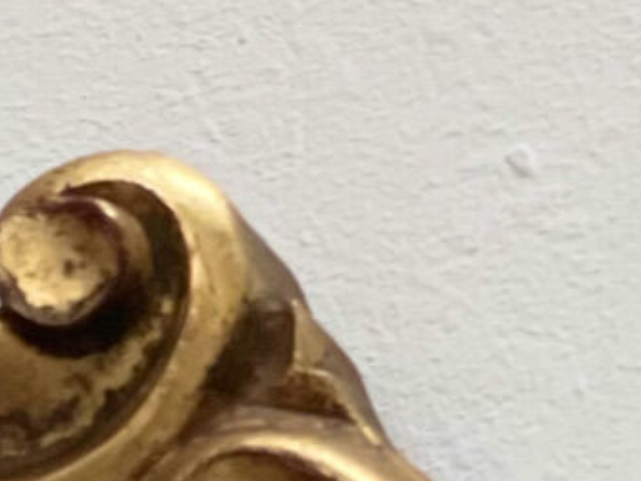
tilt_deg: +22.2
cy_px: 921
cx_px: -745
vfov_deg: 4.6
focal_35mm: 320
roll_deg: -6.1
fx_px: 5928
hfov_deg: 6.0
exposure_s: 1/80
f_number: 2
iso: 250
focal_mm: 6
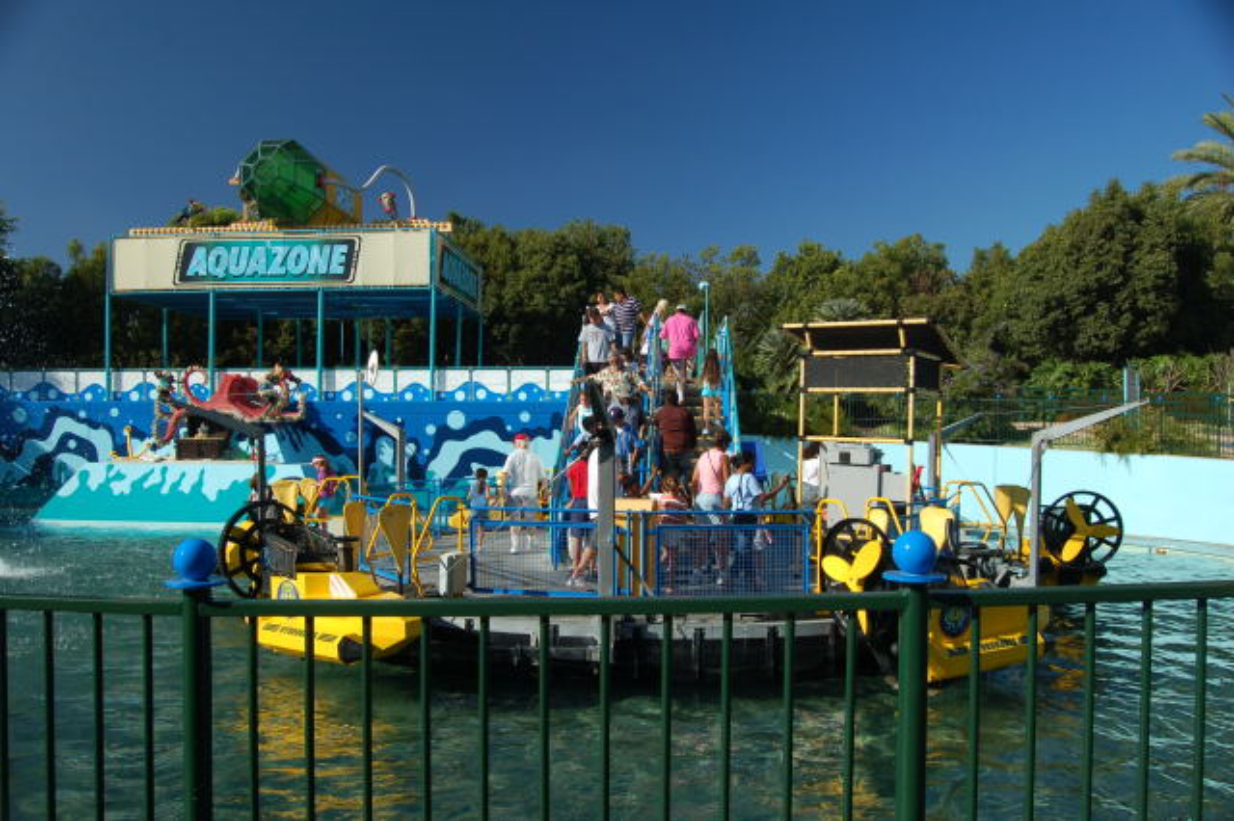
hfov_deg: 67.4
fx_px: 925
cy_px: 410
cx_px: 617
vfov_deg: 47.9
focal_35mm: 27
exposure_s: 1/200
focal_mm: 18
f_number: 7.1
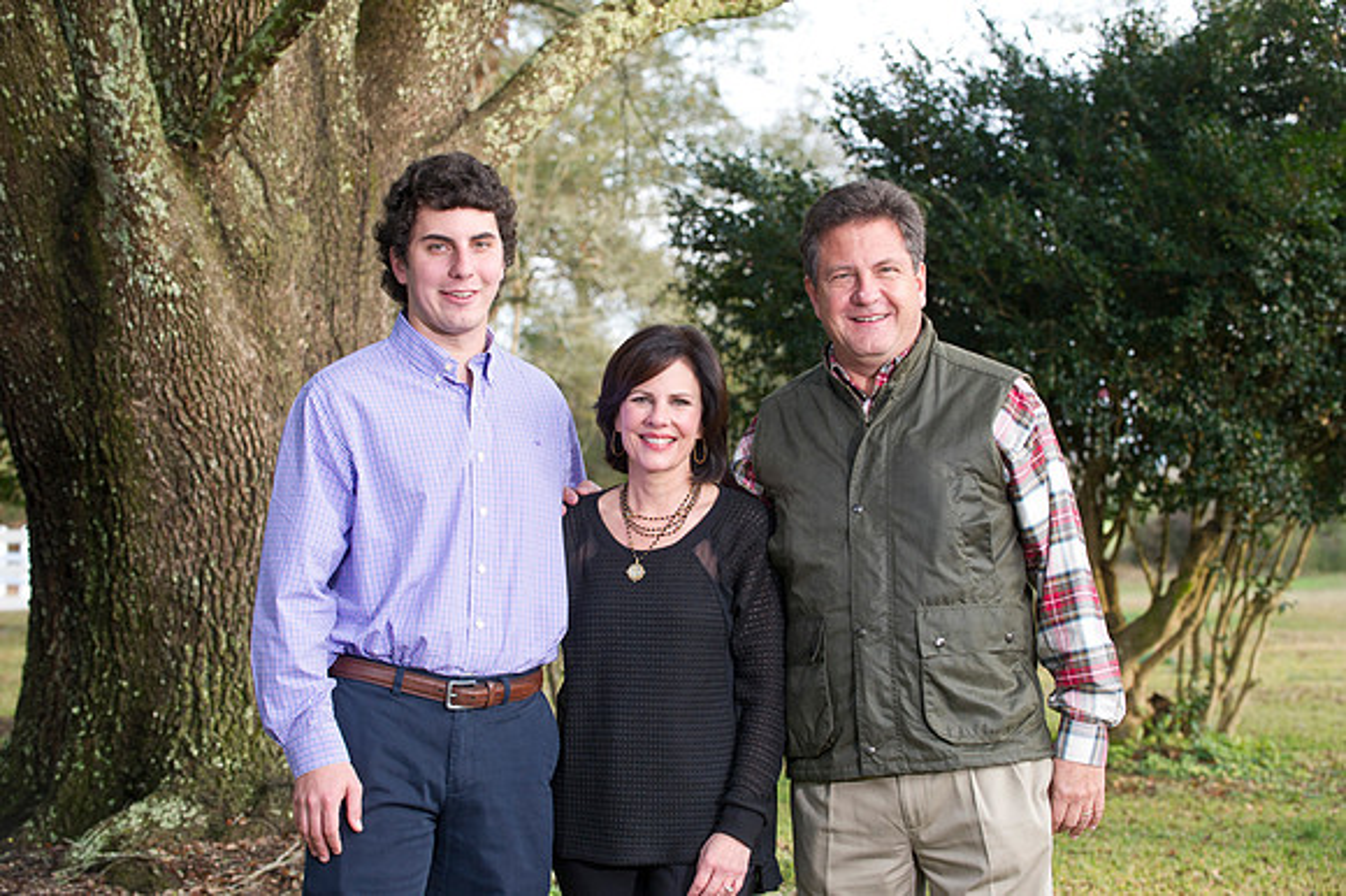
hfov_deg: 22.6
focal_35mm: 90
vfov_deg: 15.2
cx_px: 673
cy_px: 448
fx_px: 3363
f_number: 5
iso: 800
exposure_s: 1/160
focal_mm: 90
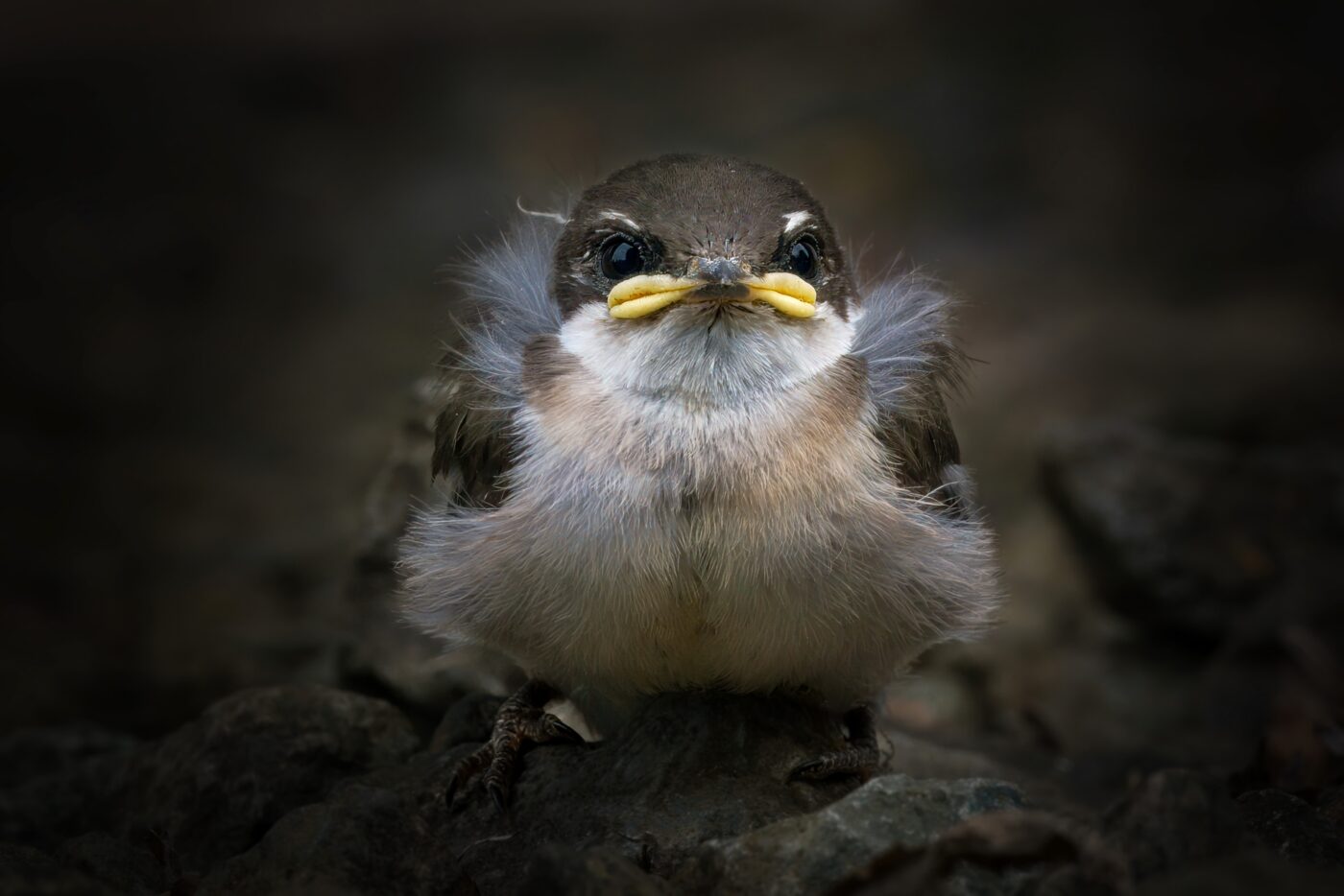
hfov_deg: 13.1
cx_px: 672
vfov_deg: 8.7
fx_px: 5862
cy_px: 448
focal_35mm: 157
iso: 800
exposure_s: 1/200
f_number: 11
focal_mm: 105
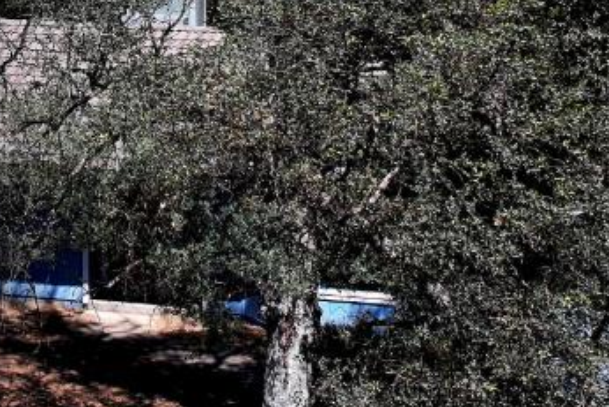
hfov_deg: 18.5
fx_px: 1828
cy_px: -56
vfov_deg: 12.4
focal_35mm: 108
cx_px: 25
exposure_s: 1/244
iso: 100
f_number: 2.8
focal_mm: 12.29
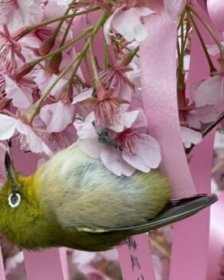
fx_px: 1193
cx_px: 104
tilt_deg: -11.4
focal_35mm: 144
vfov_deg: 12.8
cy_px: 385
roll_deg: -4.9
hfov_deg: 10.7
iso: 25
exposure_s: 1/122
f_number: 2
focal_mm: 6
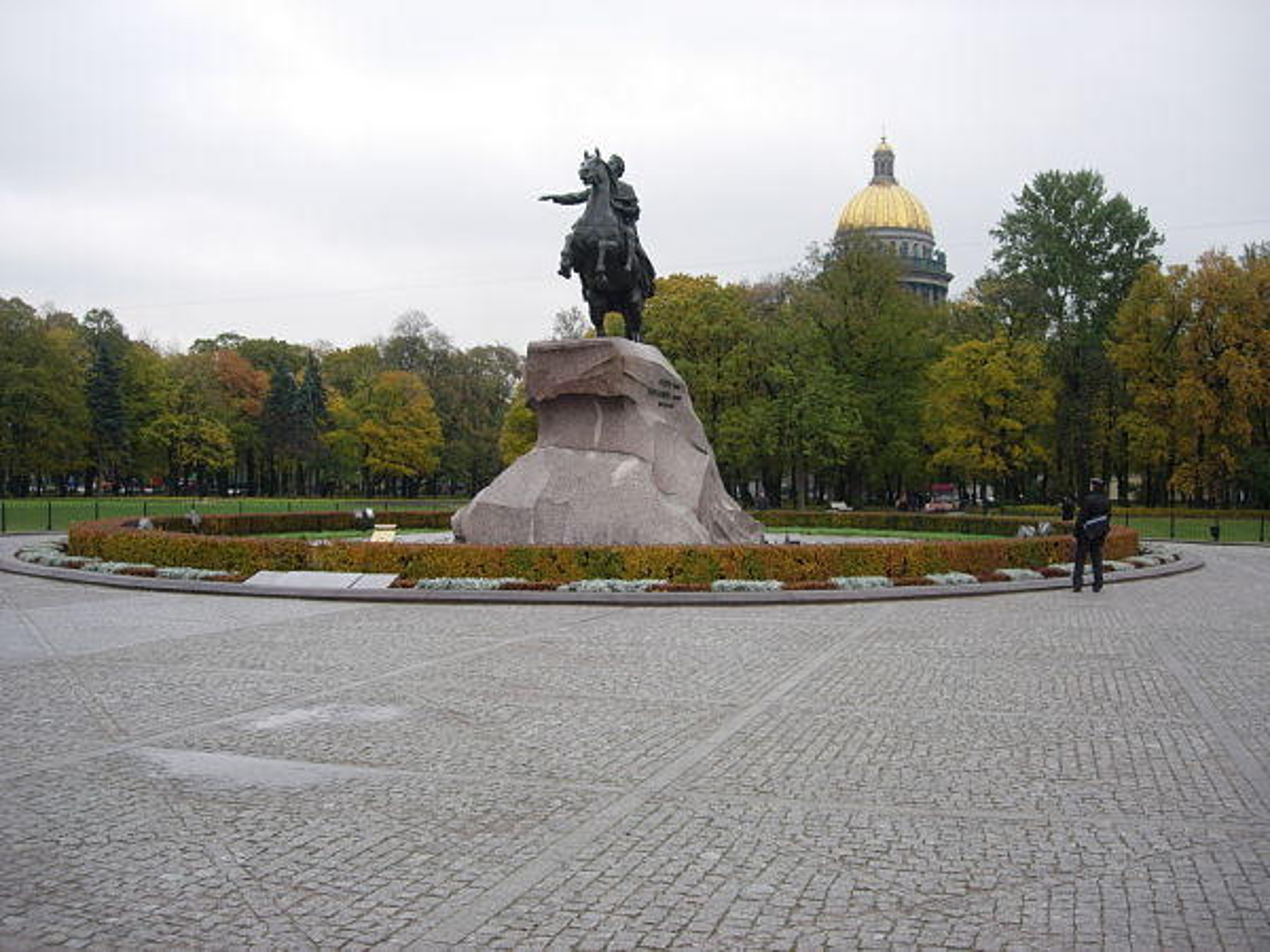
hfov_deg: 49.0
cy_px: 476
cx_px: 635
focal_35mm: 38
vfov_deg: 37.7
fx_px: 1394
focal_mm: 7.8
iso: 64
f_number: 2.8
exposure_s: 1/176
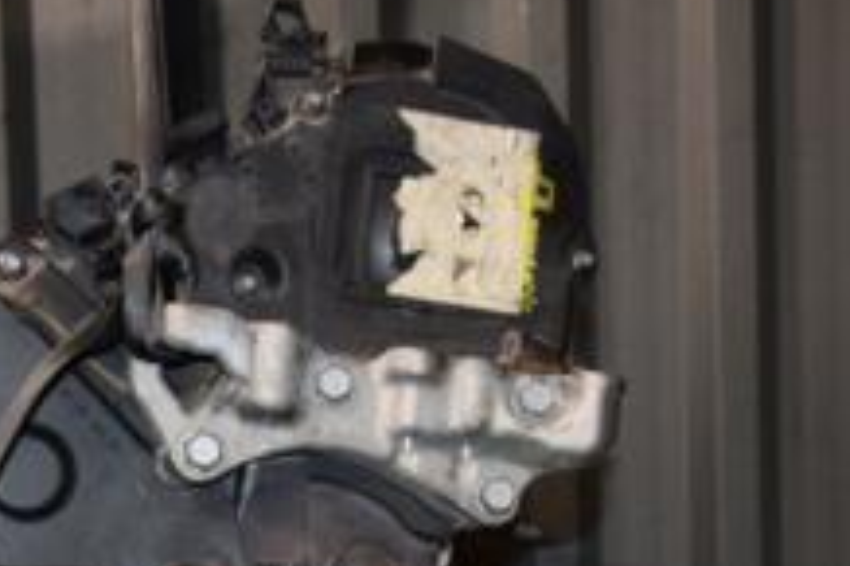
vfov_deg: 13.4
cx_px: 214
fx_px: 2336
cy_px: 718
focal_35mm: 99
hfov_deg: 20.5
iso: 800
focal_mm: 24
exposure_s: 1/60
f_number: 5
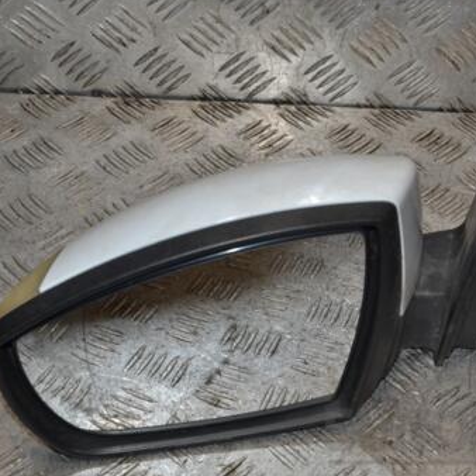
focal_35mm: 86
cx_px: 299
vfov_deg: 20.2
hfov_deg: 20.1
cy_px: 242
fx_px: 1338
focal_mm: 38
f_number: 8
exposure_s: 1/200
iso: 800
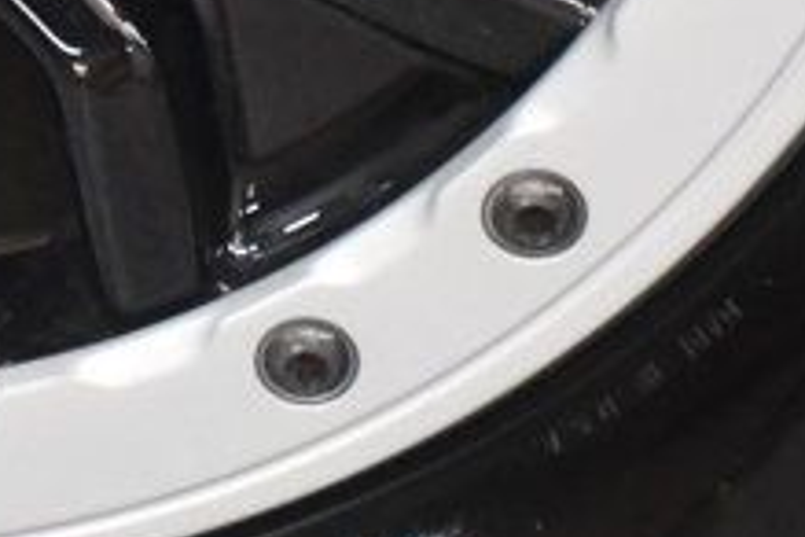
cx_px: -287
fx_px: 8161
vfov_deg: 3.7
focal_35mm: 365
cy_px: -511
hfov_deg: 5.6
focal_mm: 52
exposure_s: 1/60
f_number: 4.8
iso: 3600
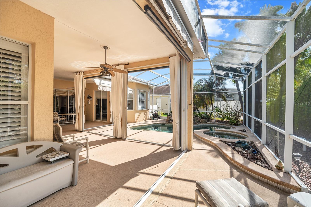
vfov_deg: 81.2
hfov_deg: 104.3
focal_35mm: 14
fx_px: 121
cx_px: 156
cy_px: 104
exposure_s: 1/125
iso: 100
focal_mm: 14
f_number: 5
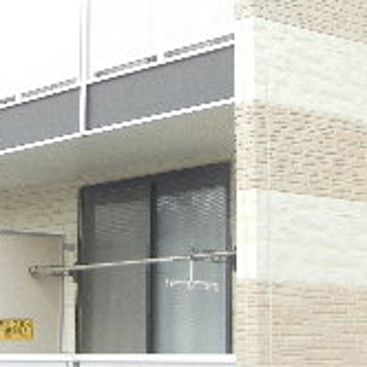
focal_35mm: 102
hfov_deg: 17.1
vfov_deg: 16.8
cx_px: 166
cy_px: 31
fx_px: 1223
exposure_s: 1/60
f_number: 3.5
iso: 247
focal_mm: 5.4
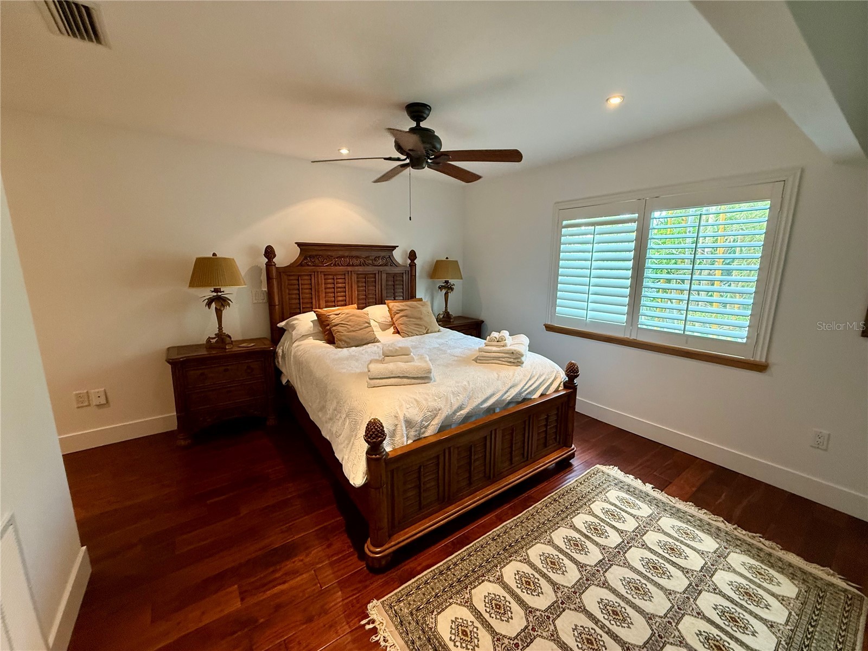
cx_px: 434
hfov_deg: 102.1
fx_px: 351
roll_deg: +0.0
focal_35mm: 14
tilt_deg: -9.9
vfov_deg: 85.7
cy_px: 326
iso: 250
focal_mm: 2.22
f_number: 2.2
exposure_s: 1/60
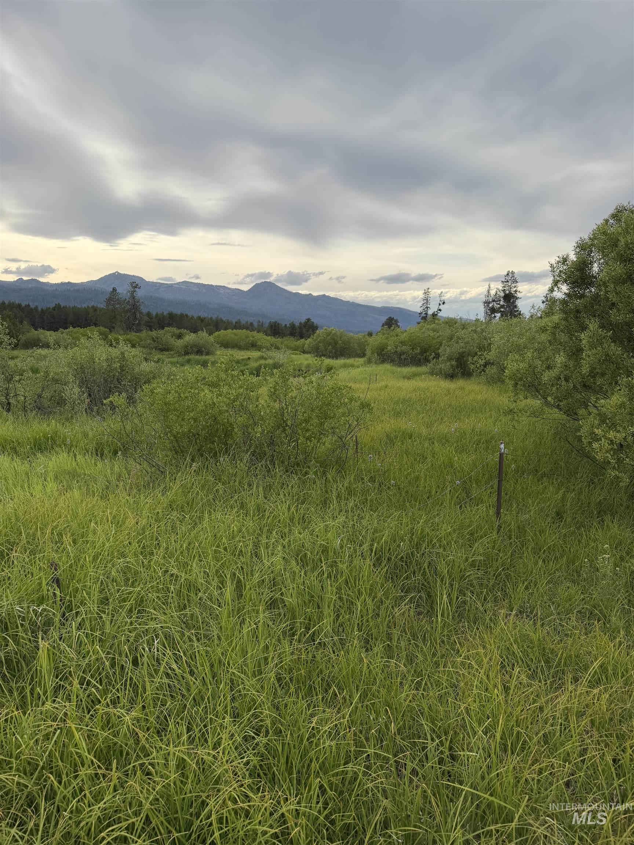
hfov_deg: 56.8
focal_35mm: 24
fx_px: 586
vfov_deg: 71.6
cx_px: 317
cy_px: 422
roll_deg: -0.3
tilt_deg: -8.5
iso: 80
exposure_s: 1/3145
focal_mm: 6.76
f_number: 1.78
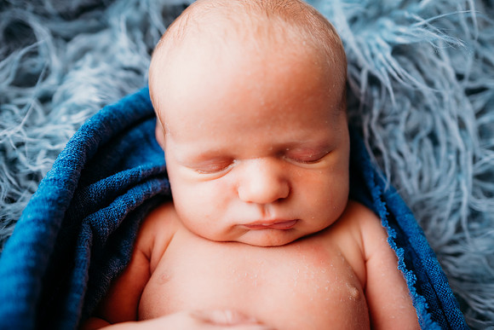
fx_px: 329
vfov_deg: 53.2
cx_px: 247
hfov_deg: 73.7
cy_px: 165
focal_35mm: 24
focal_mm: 24
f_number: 2.5
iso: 100
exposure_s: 1/160
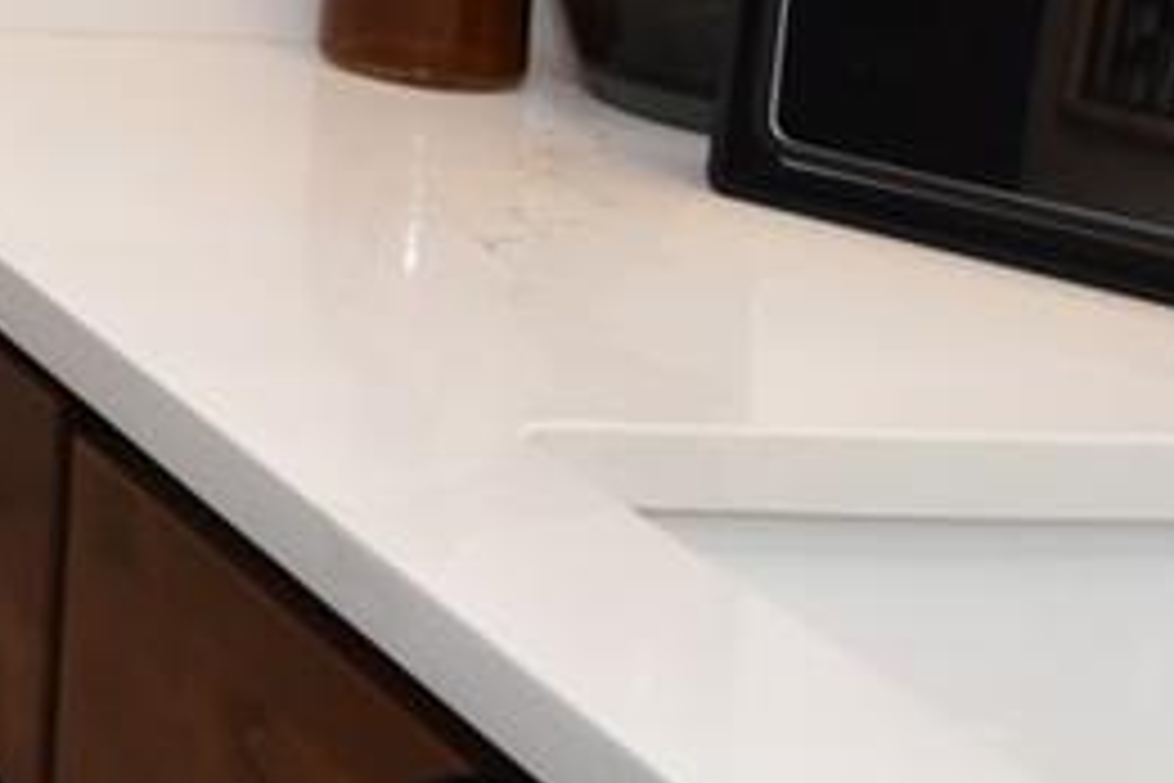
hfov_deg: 16.0
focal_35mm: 92
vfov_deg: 13.4
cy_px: -598
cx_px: -1318
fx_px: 3000
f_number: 4.5
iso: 200
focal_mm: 10
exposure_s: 1/80
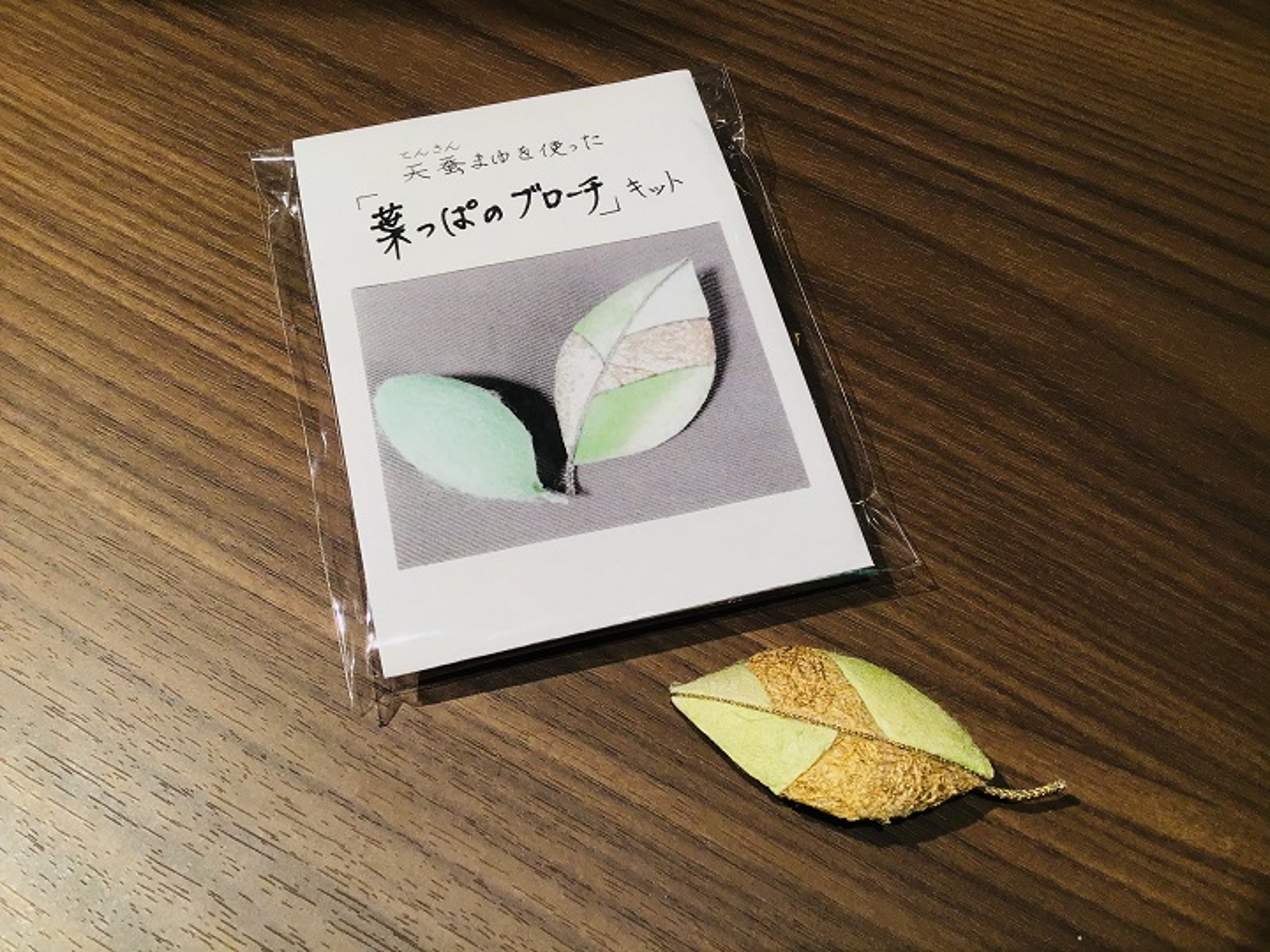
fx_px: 1137
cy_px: 476
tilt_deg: -61.3
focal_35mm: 31
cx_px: 635
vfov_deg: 45.4
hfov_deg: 58.4
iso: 25
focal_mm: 3.3
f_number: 2.4
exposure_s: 1/60
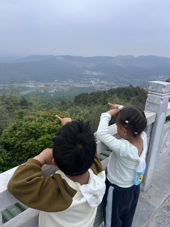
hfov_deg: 53.1
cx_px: 85
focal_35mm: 26
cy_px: 114
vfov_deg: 67.3
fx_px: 170
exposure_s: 1/1838
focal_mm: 5.7
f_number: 1.5
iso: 50
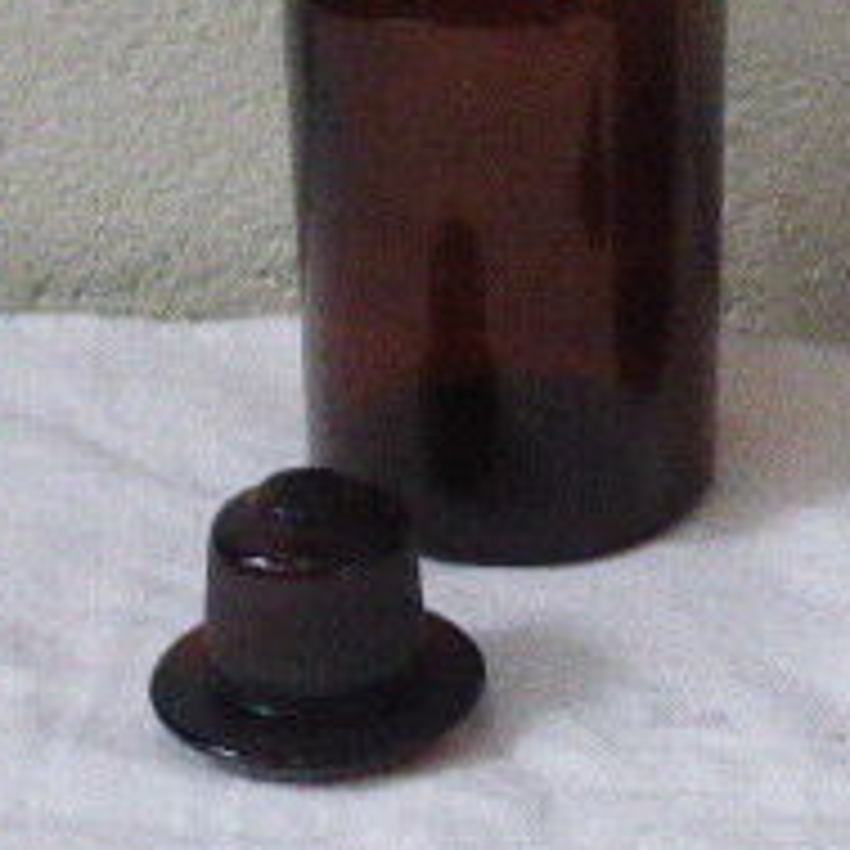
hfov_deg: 14.4
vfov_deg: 14.3
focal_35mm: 120
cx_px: 801
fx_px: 3334
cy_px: 45
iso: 1600
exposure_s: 1/100
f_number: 3.9
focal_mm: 6.9
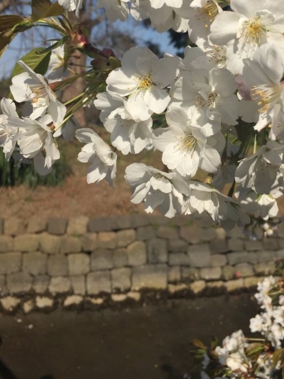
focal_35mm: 44
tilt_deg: +5.9
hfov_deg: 32.5
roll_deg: -3.5
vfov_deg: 41.6
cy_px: 92
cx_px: 197
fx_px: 481
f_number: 2.2
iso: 32
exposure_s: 1/3597
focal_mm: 4.15
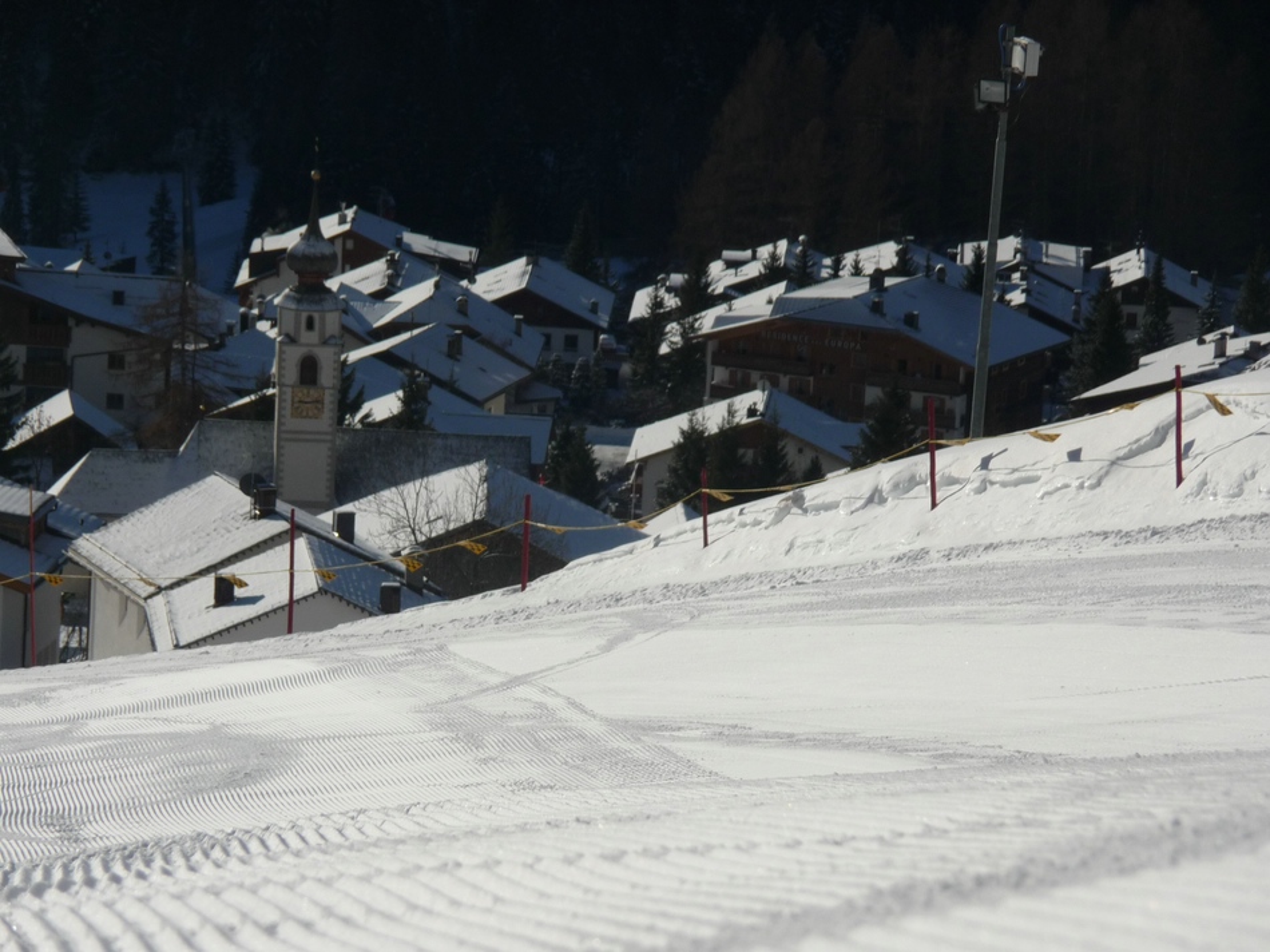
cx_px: 635
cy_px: 476
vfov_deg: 5.3
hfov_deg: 7.1
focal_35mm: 280
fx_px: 10270
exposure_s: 1/400
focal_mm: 47
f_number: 11
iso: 100
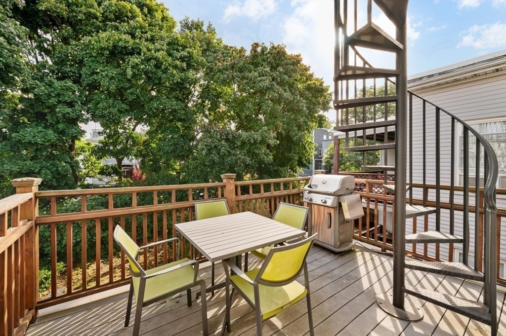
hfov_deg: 104.3
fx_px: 197
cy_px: 168
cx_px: 253
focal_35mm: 14
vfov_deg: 81.1
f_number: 8
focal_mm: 14
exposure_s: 1/125
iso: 100
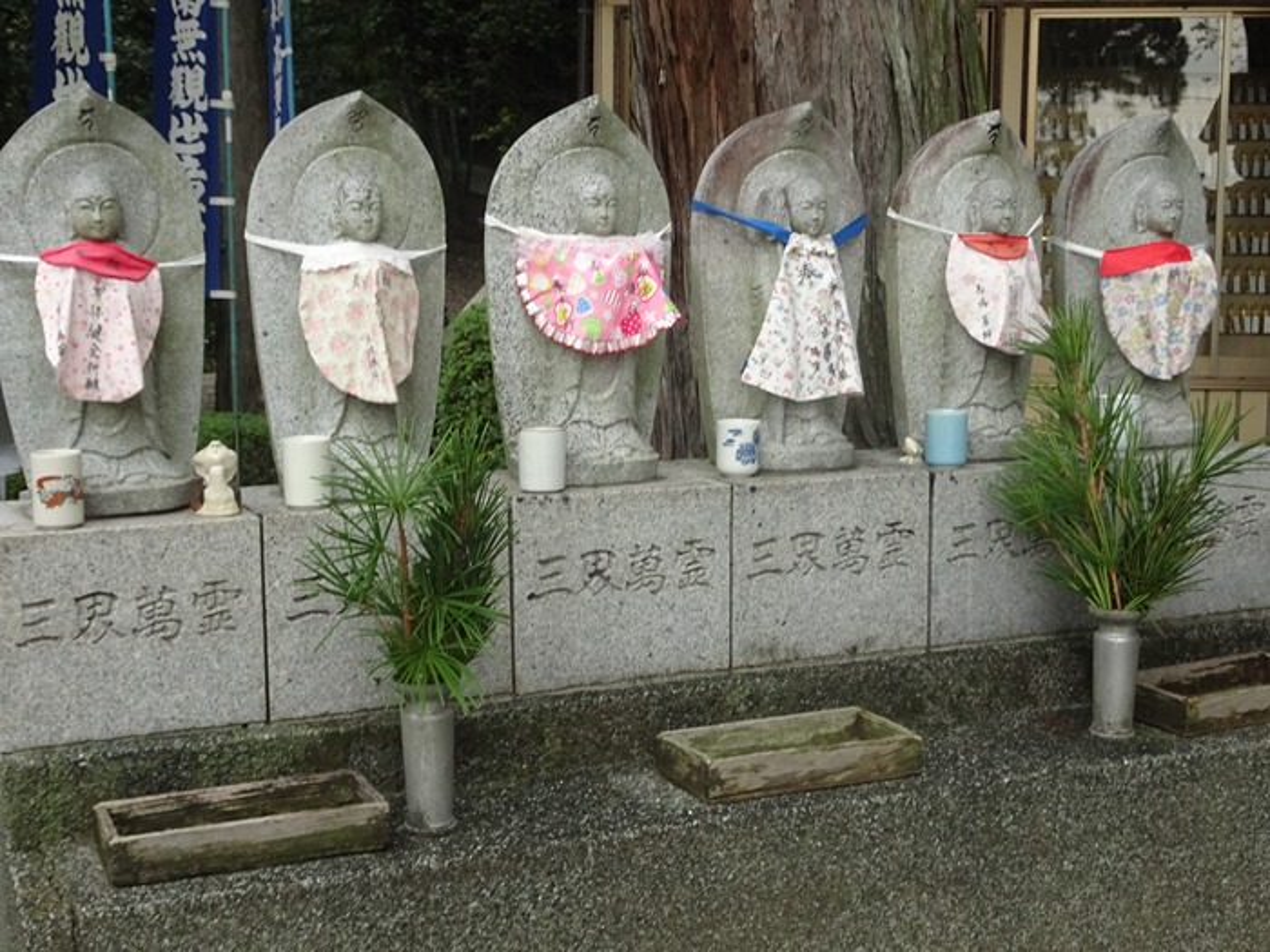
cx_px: 635
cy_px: 476
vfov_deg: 29.1
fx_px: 1834
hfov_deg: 38.2
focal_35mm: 50
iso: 500
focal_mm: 8.51
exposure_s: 1/50
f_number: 4.5
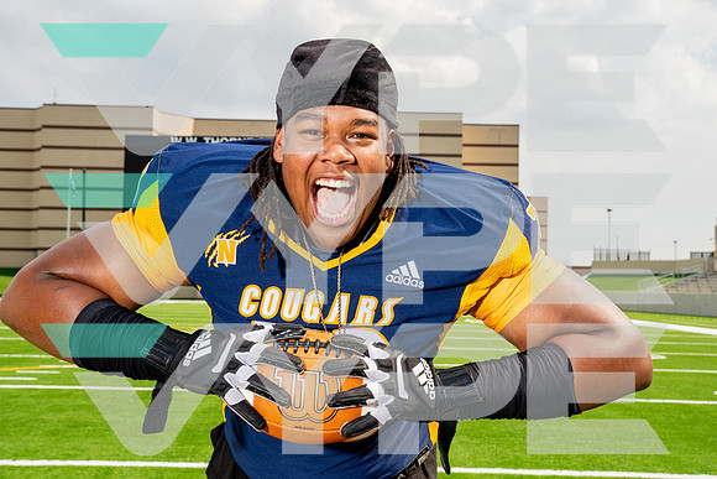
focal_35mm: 43
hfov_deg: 45.1
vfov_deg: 31.0
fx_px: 862
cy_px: 240
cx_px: 358
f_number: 8
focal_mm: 39
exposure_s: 1/250
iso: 100
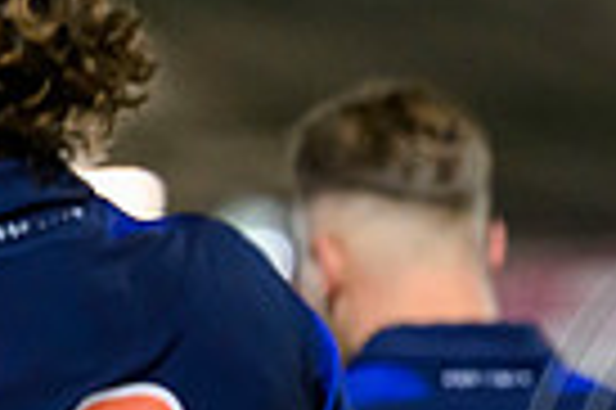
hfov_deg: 1.9
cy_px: 488
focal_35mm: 1066
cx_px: 1354
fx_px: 18219
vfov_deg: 1.3
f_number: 3.5
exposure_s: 1/800
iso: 5000
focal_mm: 200
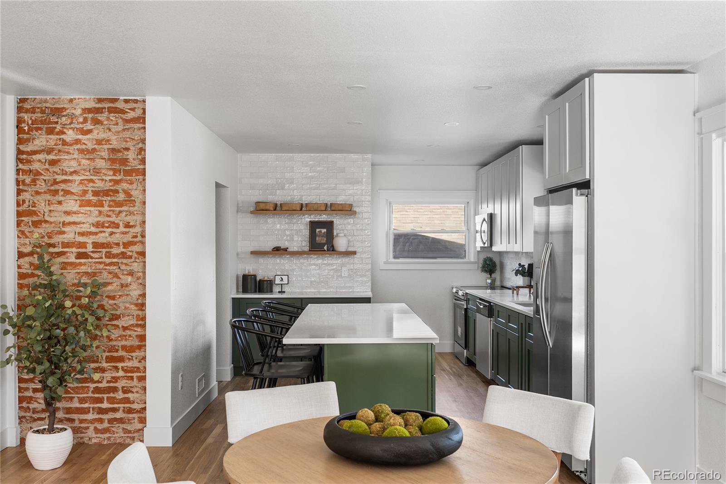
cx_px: 363
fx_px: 665
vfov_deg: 40.0
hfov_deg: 57.2
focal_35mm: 33
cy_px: 242
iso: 100
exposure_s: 1/3
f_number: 8
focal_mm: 22
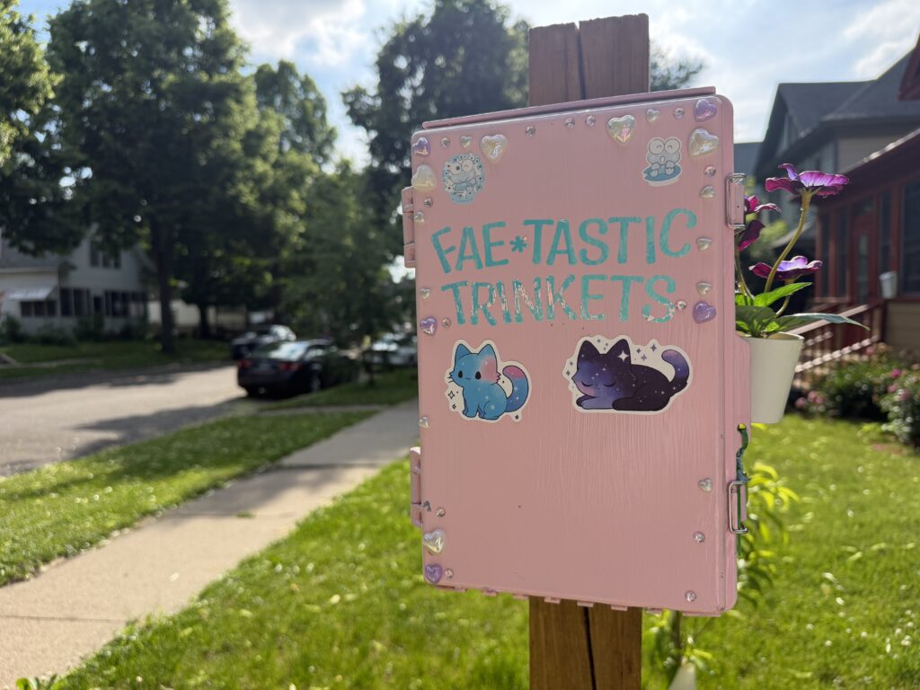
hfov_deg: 71.6
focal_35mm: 24
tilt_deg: -3.0
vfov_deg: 56.8
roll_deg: +1.7
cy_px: 345
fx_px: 638
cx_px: 460
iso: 100
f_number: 1.78
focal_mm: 6.76
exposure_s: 1/3759
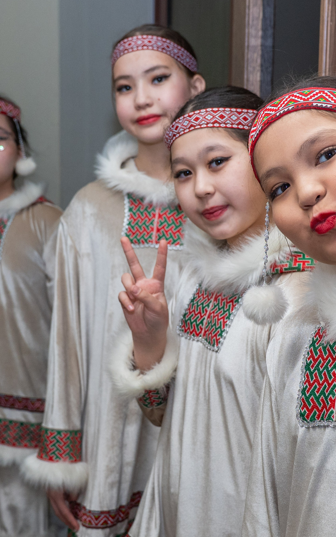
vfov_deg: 32.5
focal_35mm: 63
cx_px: 130
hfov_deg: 20.6
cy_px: 279
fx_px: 923
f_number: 4
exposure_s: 1/160
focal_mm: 28
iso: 1250
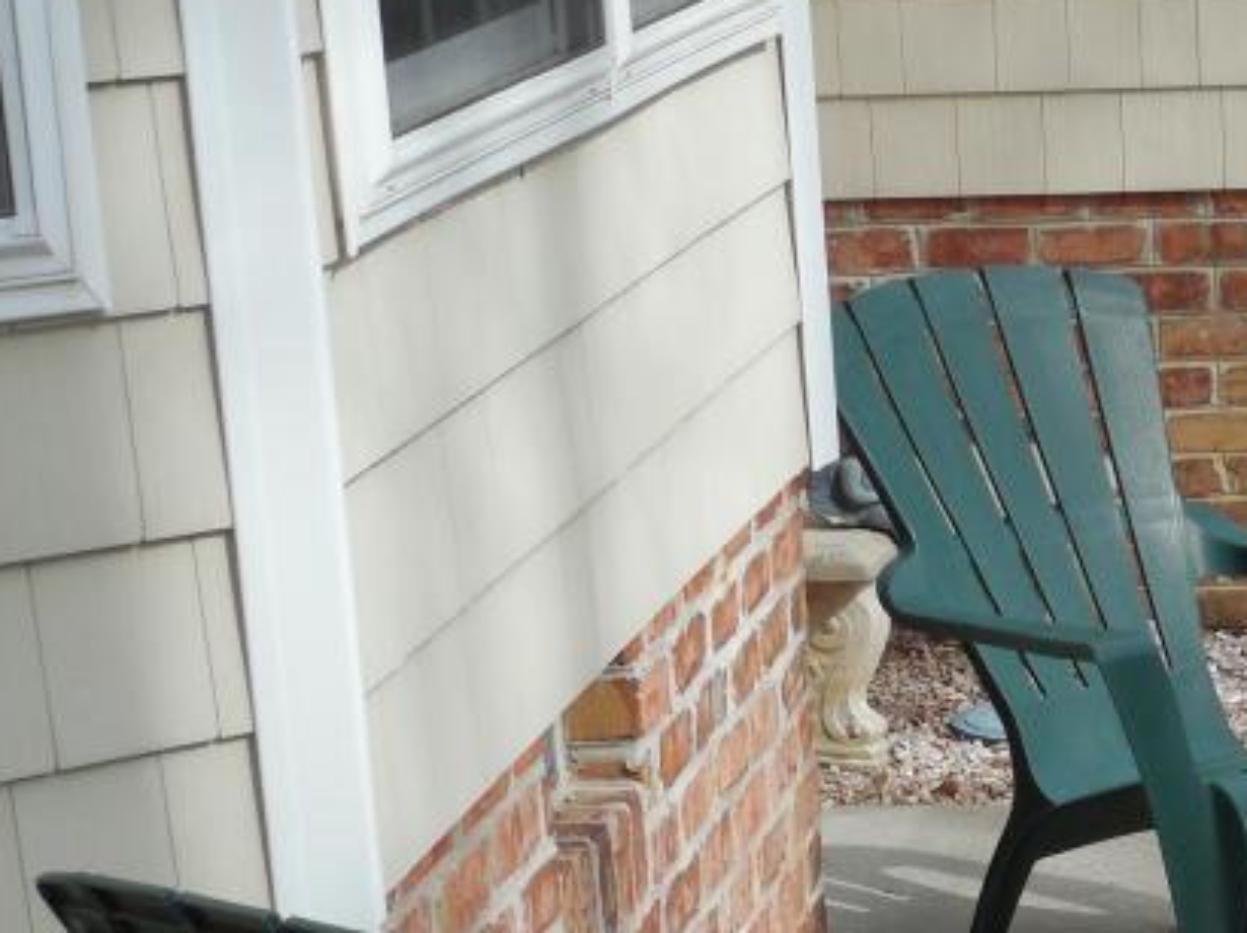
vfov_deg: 10.8
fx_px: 4860
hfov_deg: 14.2
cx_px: 1429
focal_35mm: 135
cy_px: 1079
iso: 125
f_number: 4.2
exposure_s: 1/500
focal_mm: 9.8
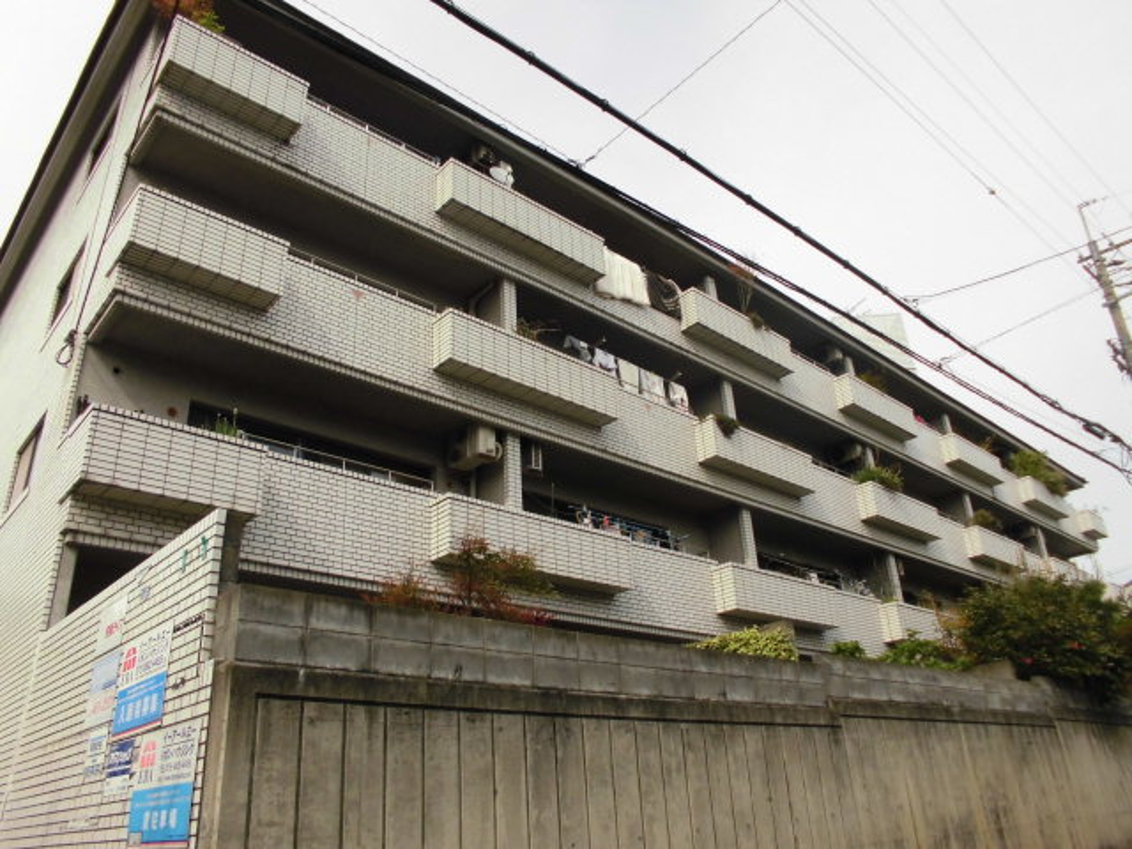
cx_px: 566
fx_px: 850
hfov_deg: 67.3
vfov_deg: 53.1
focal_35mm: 26
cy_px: 424
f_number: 3.5
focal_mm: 4.6
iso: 100
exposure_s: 1/500
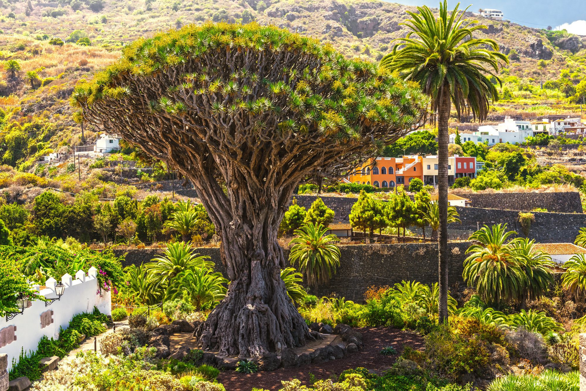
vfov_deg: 31.9
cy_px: 196
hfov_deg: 46.4
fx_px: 684
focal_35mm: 42
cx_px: 293
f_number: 8
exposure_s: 1/160
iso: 400
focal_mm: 42
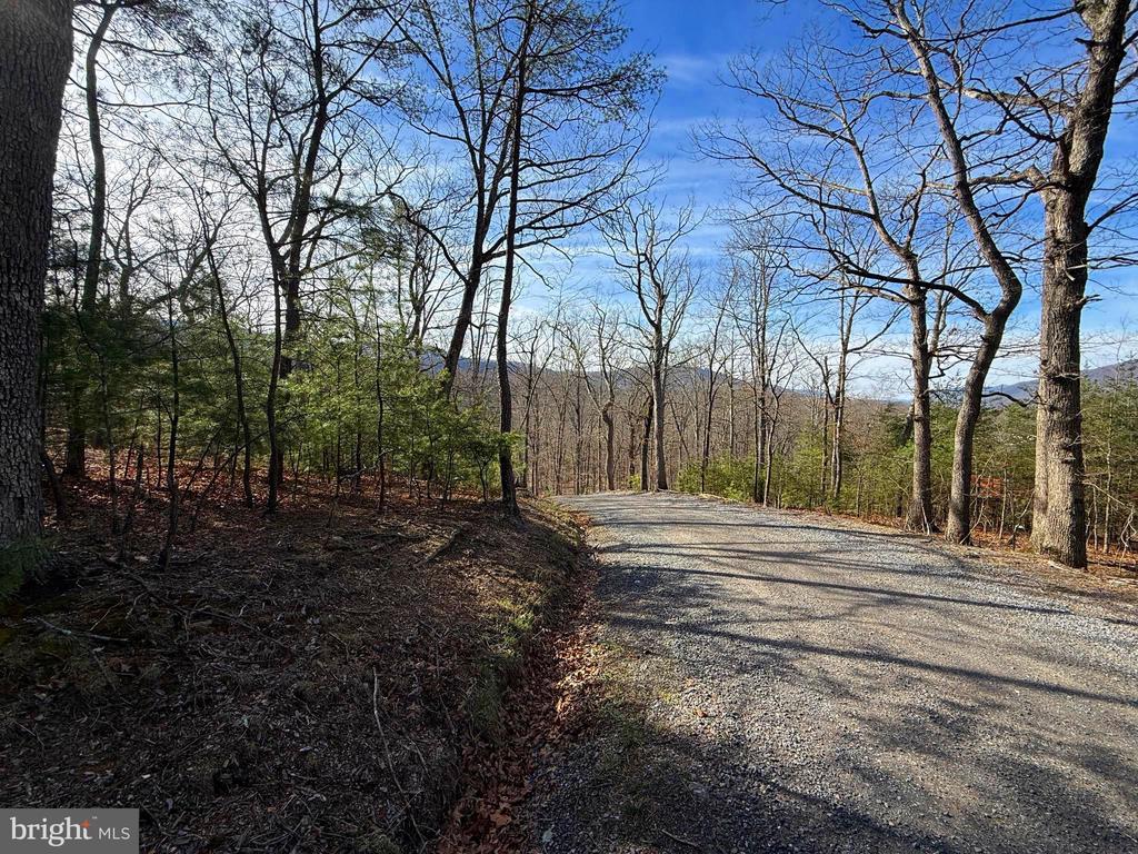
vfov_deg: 85.7
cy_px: 427
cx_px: 569
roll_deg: +0.5
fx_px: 460
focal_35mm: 14
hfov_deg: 102.1
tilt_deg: -2.6
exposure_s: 1/1145
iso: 50
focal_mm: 2.22
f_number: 2.2
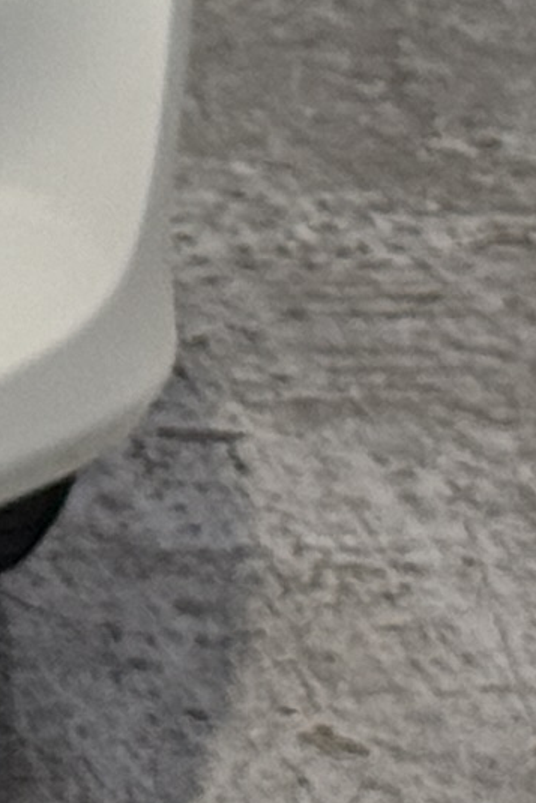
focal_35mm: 376
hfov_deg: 3.5
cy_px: -1039
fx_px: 8391
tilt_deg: -11.7
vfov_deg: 5.3
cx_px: -1734
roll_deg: +0.1
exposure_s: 1/120
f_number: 1.78
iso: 100
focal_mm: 6.76
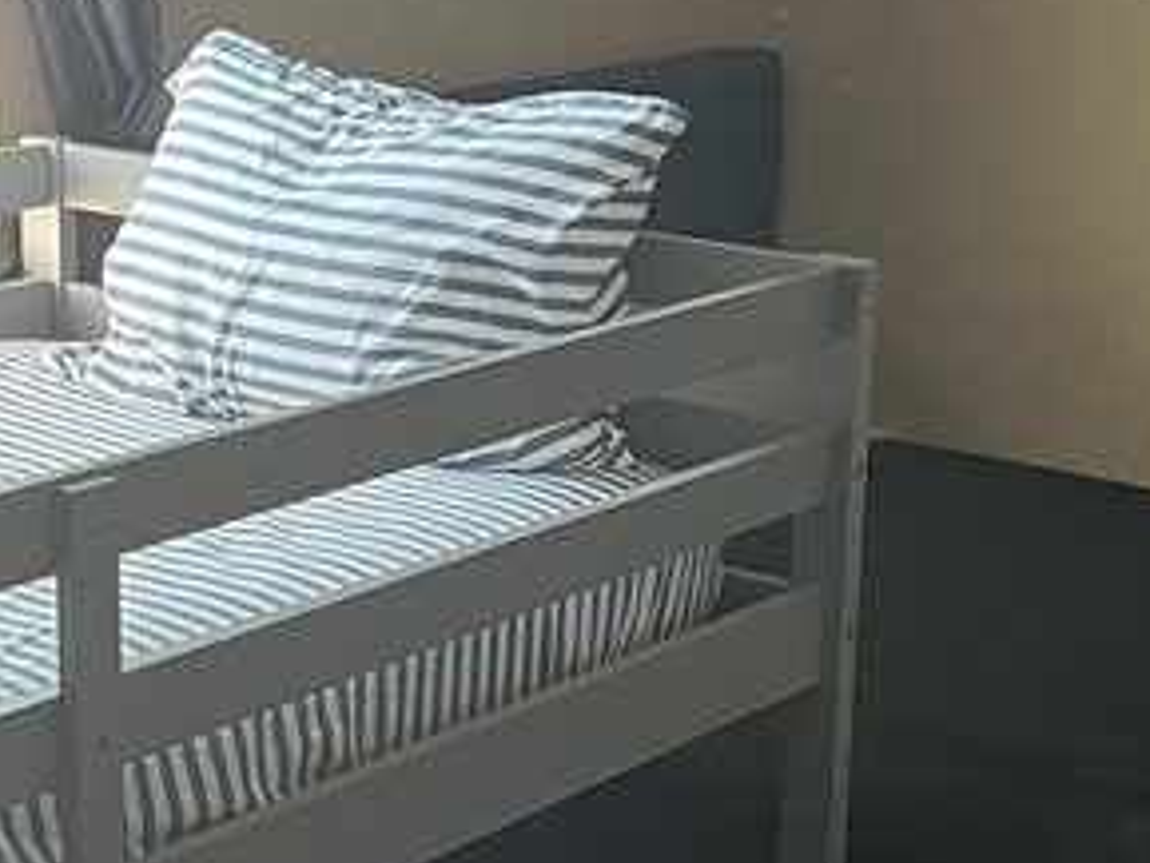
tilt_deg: -16.6
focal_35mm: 92
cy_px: 545
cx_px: 438
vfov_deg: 16.1
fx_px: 3058
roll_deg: -1.1
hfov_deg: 21.3
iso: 200
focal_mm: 5.7
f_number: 1.5
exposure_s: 1/60
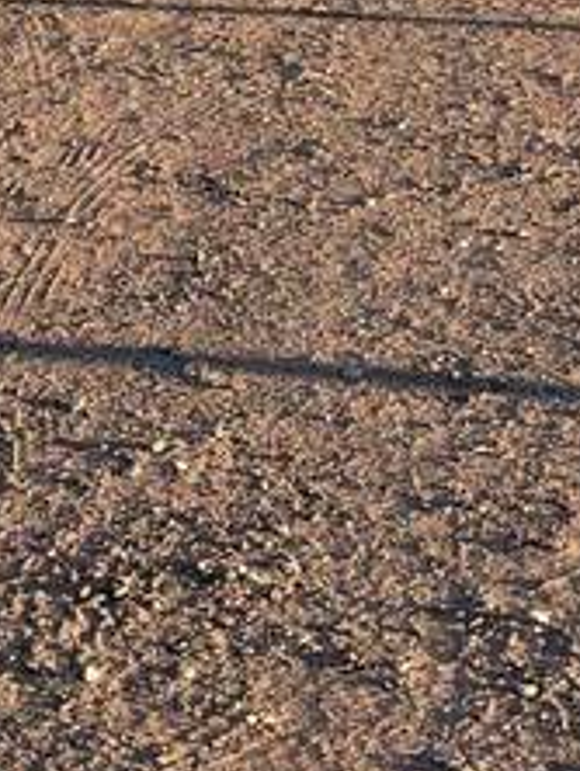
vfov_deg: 17.4
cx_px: 386
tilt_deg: -6.1
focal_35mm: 108
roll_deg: +0.1
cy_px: -125
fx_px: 2408
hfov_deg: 13.7
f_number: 1.6
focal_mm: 5.1
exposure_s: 1/1067
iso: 32
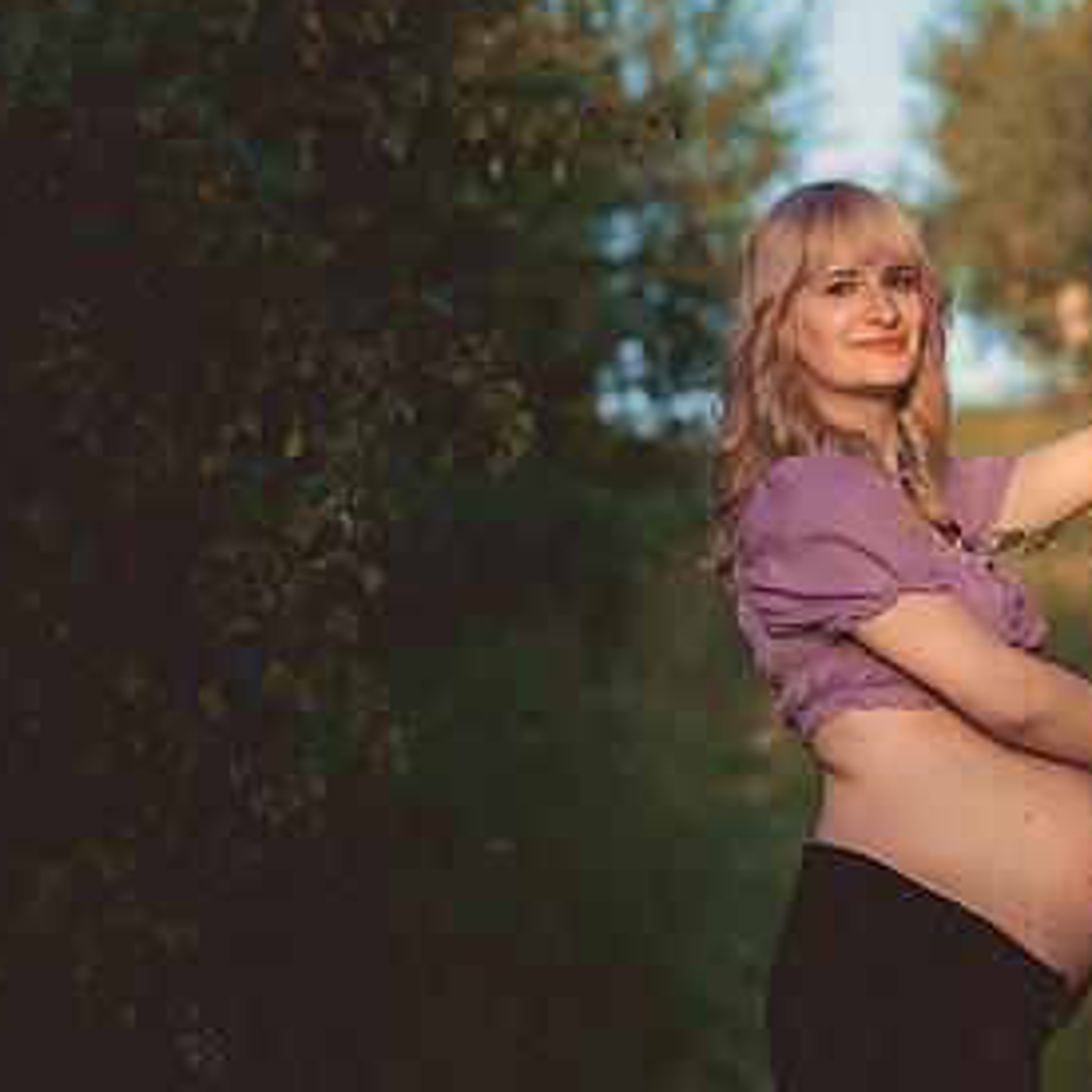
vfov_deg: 11.5
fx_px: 5425
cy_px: 651
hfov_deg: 11.4
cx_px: 1032
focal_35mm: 152
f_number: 3.5
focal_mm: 85
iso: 400
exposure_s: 1/1250
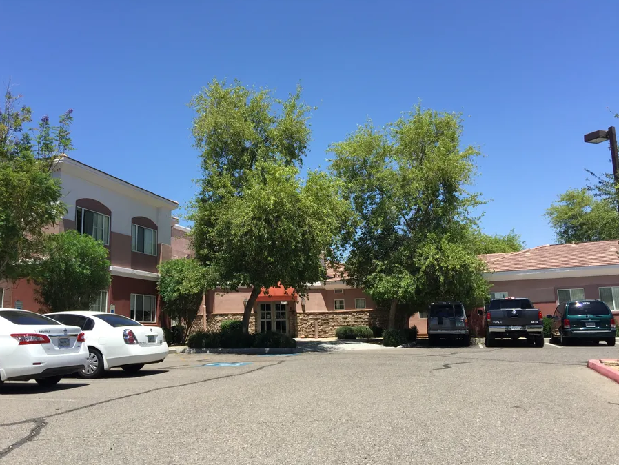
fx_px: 554
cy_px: 241
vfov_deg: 45.5
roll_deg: +0.6
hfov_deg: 58.3
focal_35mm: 31
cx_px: 290
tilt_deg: +9.9
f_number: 2.2
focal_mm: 4.2
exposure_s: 1/1412
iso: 32
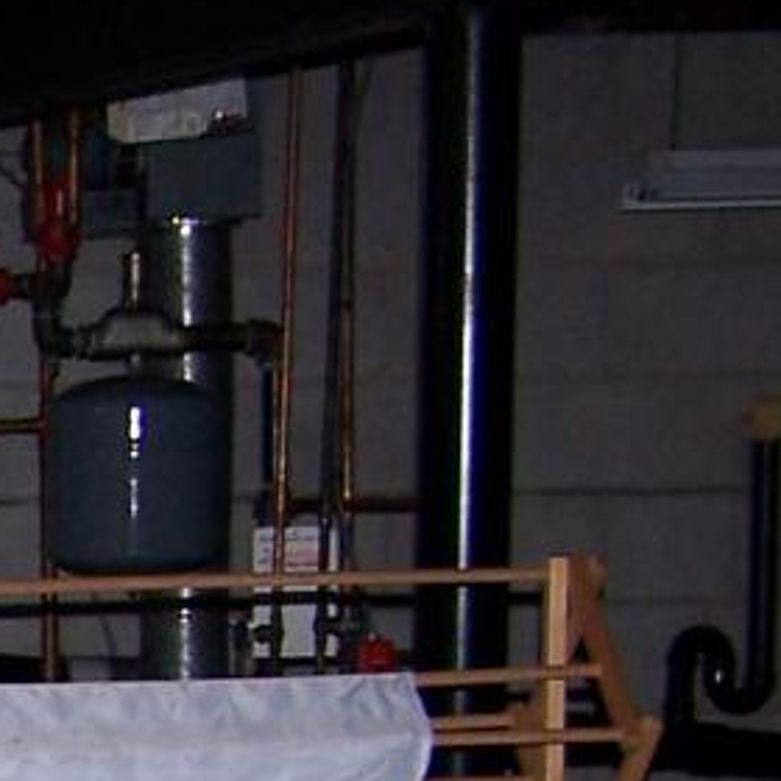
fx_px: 4416
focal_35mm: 173
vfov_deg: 9.9
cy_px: 1021
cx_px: -1088
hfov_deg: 9.1
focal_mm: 6.3
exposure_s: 1/60
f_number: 2.8
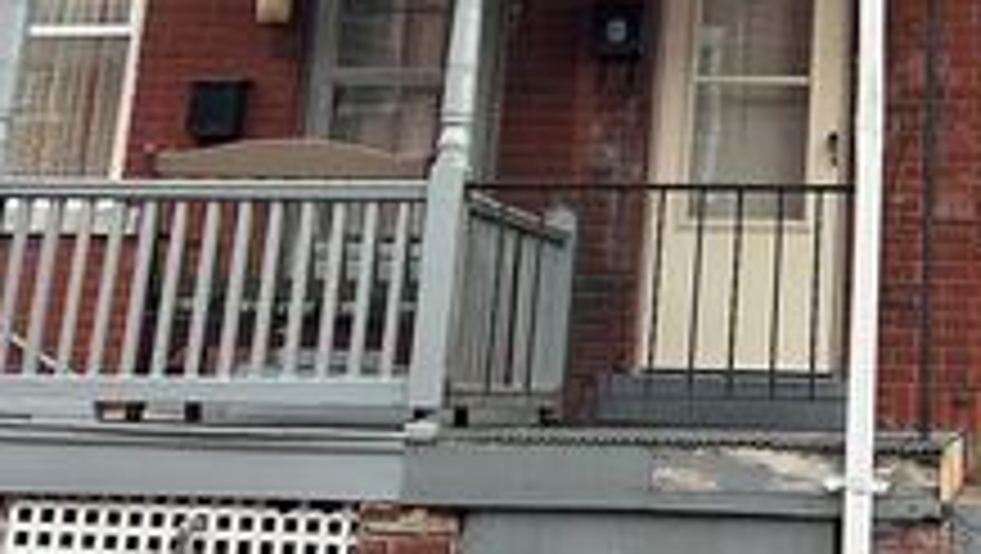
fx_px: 1692
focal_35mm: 65
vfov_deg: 18.0
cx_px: 904
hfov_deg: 30.7
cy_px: -34
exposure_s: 1/421
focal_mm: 5.7
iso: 50
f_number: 1.5
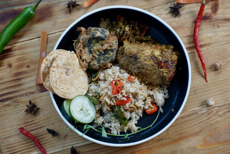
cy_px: 77
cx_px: 115
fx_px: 543
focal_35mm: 85
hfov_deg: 23.9
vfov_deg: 16.1
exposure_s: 1/40
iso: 1600
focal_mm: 85
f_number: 8
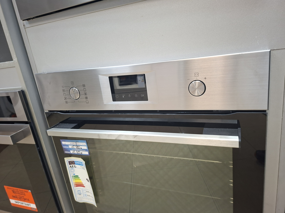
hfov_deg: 73.9
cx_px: 142
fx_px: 189
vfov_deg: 58.9
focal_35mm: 23
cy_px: 106
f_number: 1.8
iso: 320
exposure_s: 1/33
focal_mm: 5.54
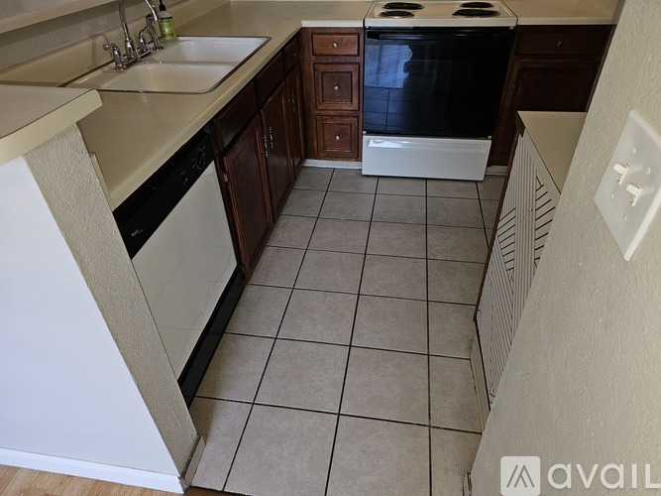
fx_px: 439
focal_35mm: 23
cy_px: 248
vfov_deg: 58.9
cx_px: 330
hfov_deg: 73.9
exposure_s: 1/30
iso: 100
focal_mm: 6.3
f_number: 1.7
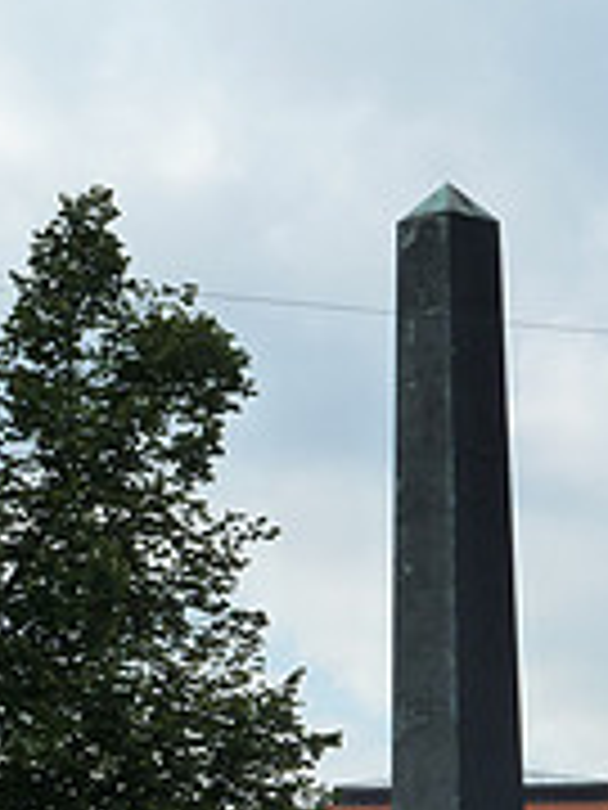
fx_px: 5621
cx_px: 525
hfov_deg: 6.2
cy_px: 657
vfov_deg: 8.2
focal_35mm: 240
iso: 125
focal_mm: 15.8
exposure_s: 1/400
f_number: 4.3
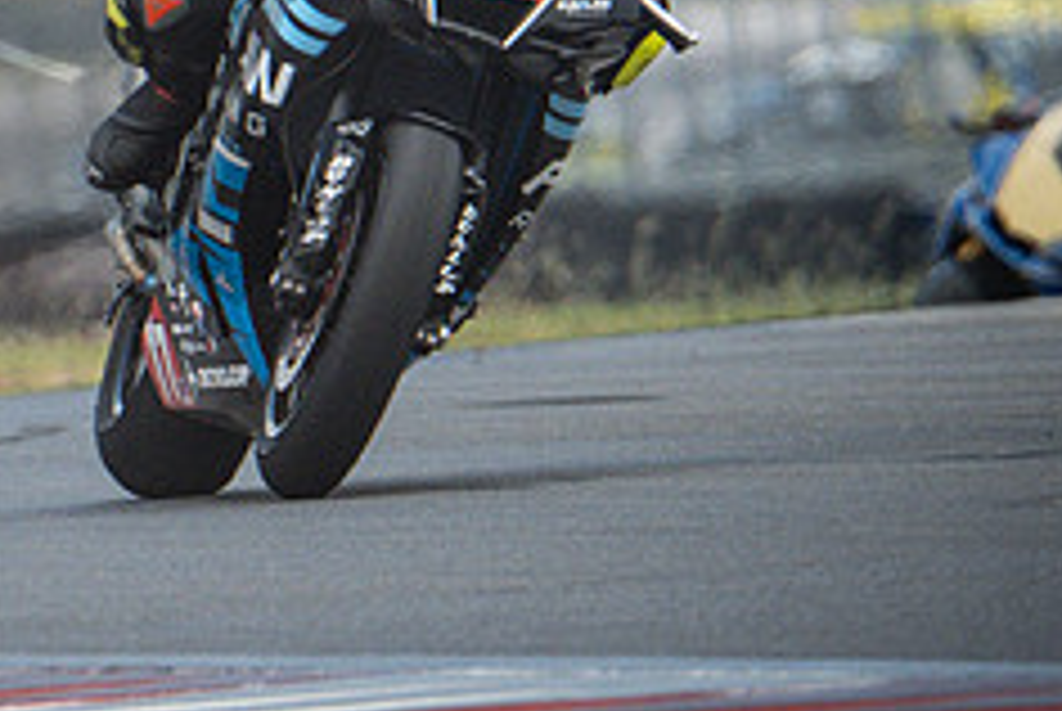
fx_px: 43477
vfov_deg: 0.9
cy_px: -128
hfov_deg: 1.4
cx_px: -104
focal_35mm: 1472
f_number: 5.6
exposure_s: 1/2500
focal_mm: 400
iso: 3200
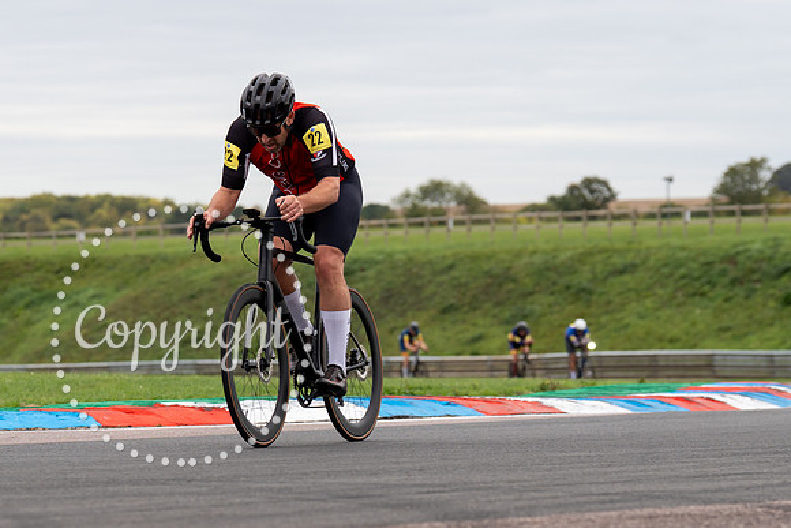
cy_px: 300
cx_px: 244
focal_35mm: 181
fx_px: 3985
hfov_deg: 11.3
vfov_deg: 7.6
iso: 200
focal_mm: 110
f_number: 4.5
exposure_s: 1/800
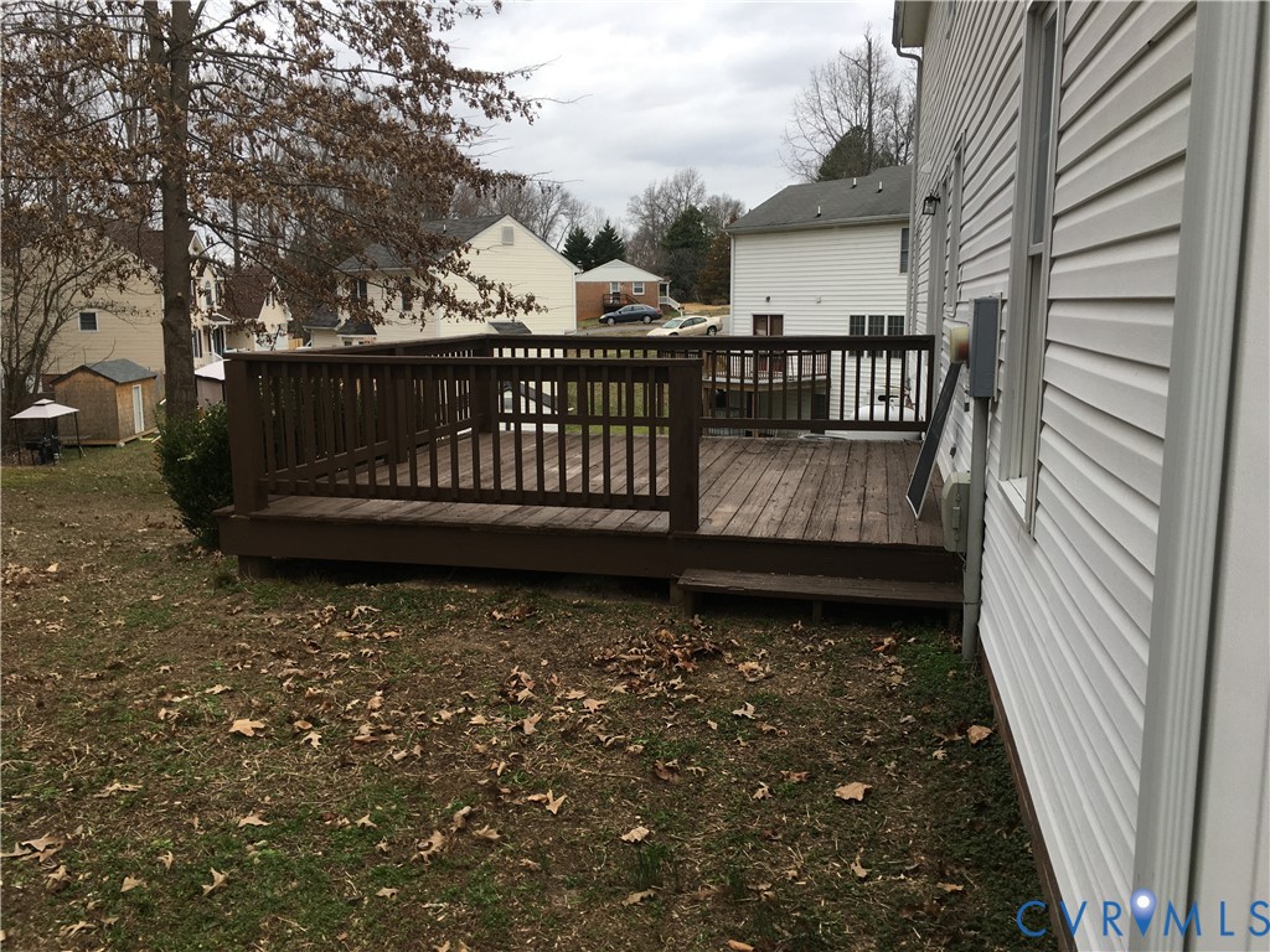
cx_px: 635
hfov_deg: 61.7
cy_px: 476
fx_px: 1064
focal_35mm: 29
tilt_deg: -6.0
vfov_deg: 48.2
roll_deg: -1.7
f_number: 2.2
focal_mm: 4.15
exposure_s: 1/379
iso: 25
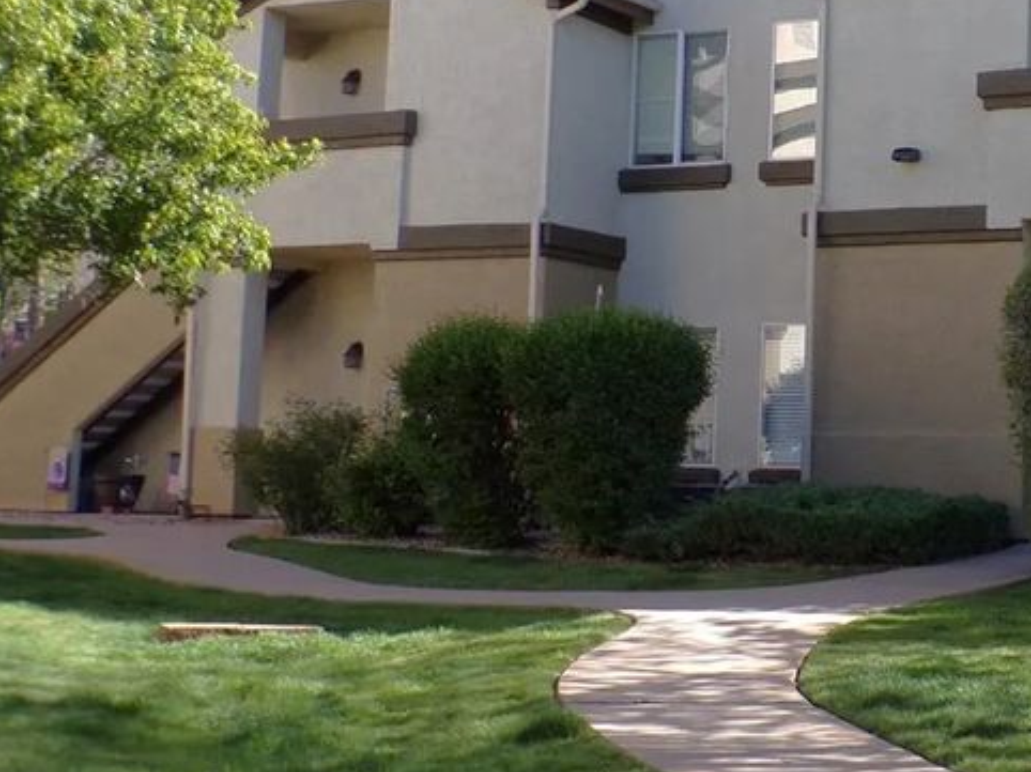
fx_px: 2024
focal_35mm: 68
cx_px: 937
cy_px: 248
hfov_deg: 27.5
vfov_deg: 21.5
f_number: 4.6
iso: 80
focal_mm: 5.8
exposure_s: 1/200
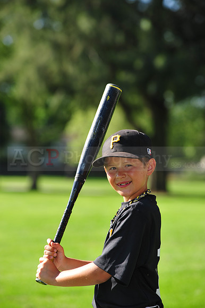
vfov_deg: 13.3
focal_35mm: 155
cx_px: 102
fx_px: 1325
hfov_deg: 8.8
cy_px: 154
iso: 200
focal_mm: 155
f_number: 5
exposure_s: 1/640
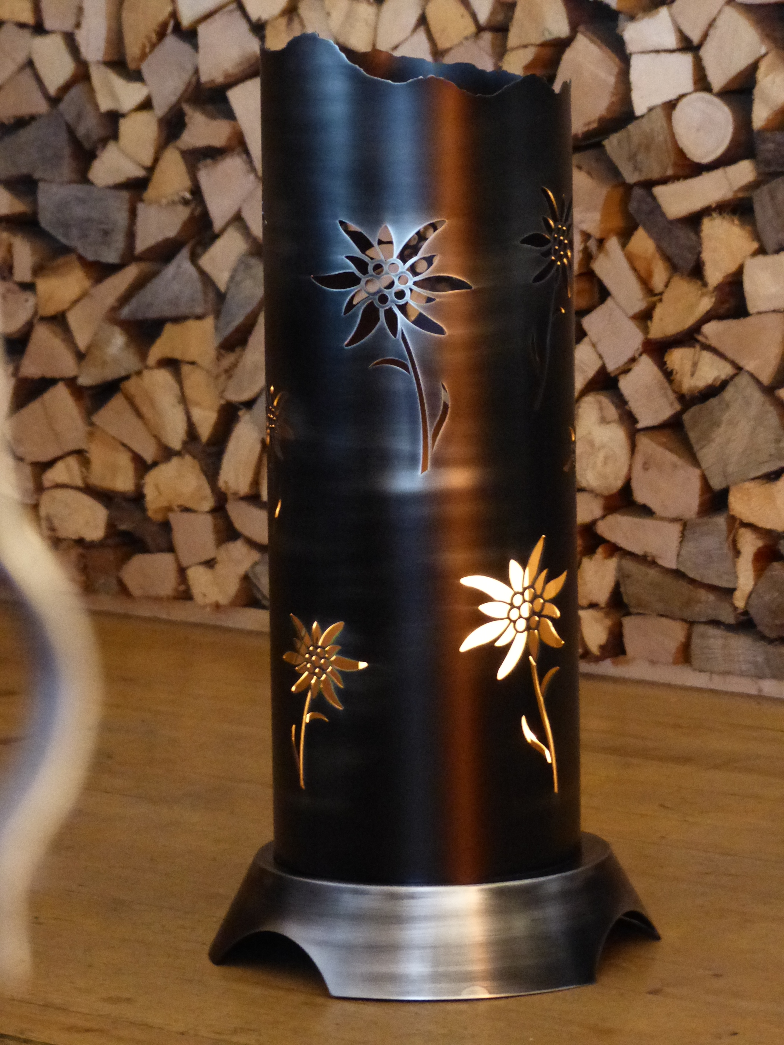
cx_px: 392
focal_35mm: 195
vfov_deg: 10.1
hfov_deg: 7.6
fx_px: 5889
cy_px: 522
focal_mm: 35.1
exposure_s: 1/4
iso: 800
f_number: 2.8
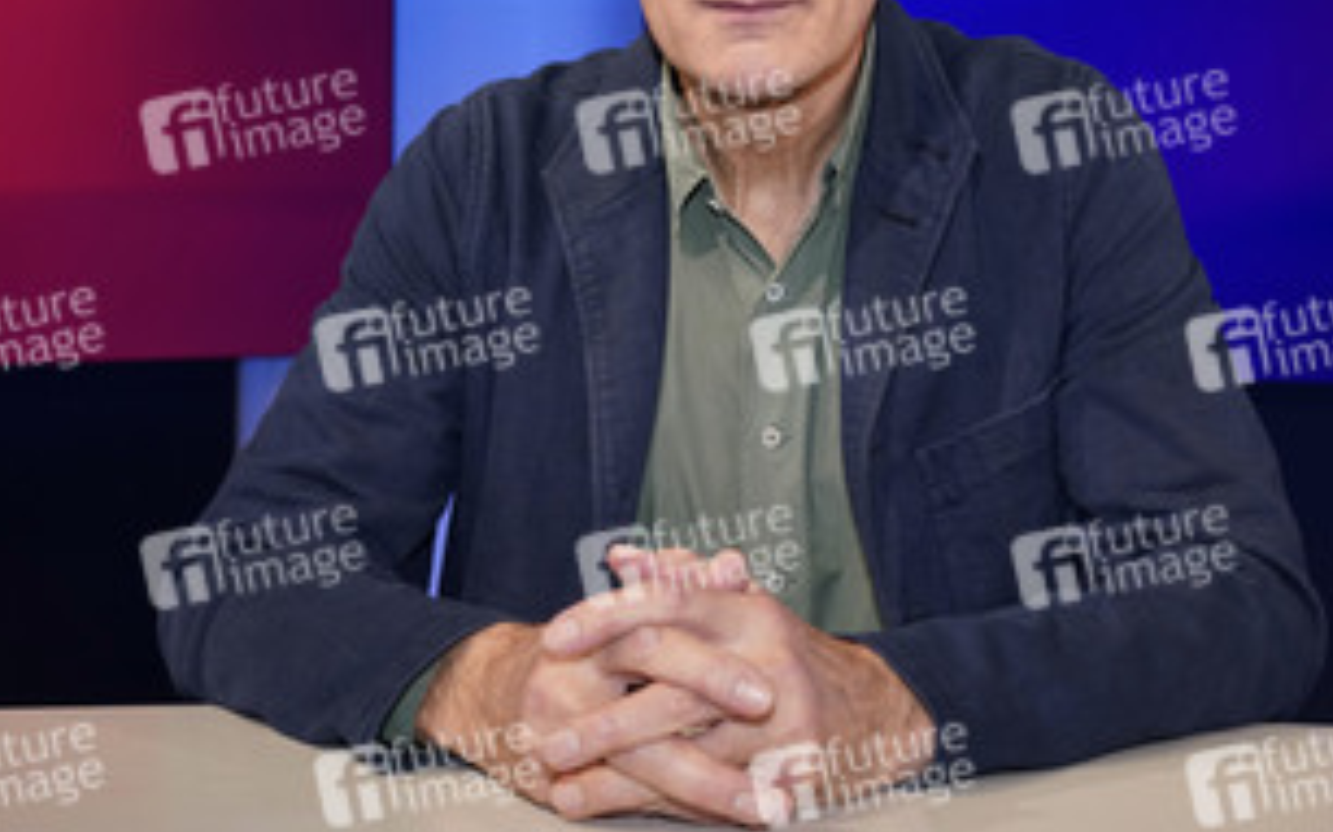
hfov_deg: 32.4
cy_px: 231
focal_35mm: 63
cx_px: 747
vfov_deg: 20.5
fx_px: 2288
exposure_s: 1/125
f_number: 5
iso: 2000
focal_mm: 42
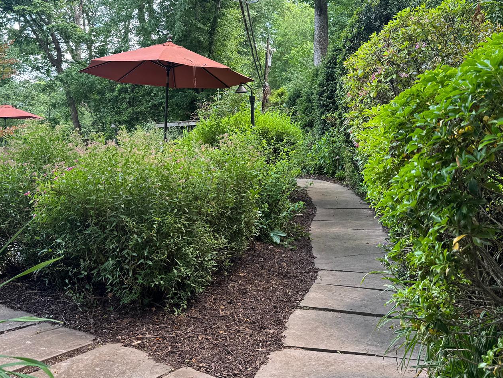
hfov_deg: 47.8
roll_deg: -0.1
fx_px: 567
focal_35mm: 39
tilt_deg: +1.2
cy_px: 132
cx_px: 239
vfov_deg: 36.5
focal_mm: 6.76
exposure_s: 1/141
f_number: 1.78
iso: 64
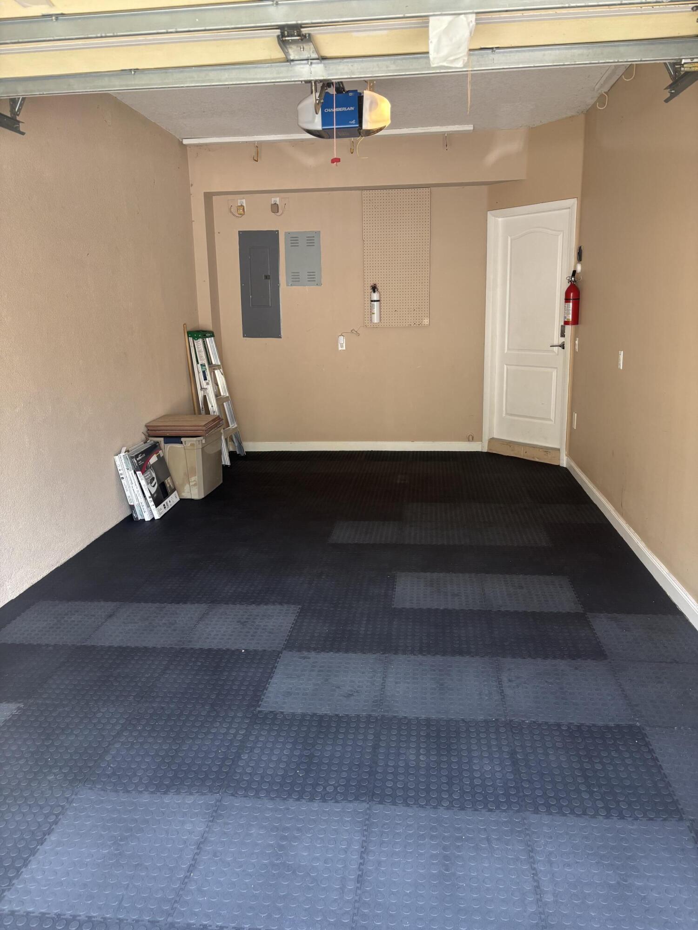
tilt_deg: -12.8
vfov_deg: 67.3
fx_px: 699
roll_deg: +0.4
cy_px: 465
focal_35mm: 26
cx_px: 349
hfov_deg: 53.1
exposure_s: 1/121
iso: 80
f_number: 1.6
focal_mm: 5.96
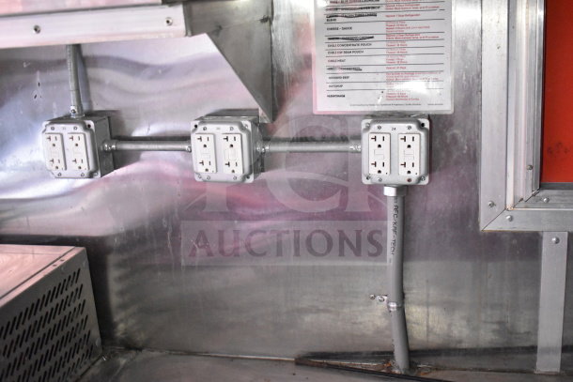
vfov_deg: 33.0
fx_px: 645
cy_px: 191
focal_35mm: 40
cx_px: 286
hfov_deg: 47.9
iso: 7200
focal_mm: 27
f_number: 4
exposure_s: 1/40
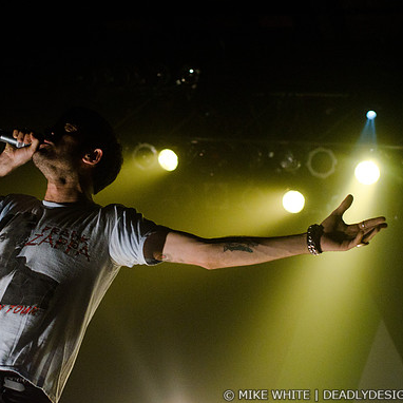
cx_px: 151
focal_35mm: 68
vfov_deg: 25.5
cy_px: 202
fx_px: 891
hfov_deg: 25.4
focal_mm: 35
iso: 2000
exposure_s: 1/250
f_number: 2.8
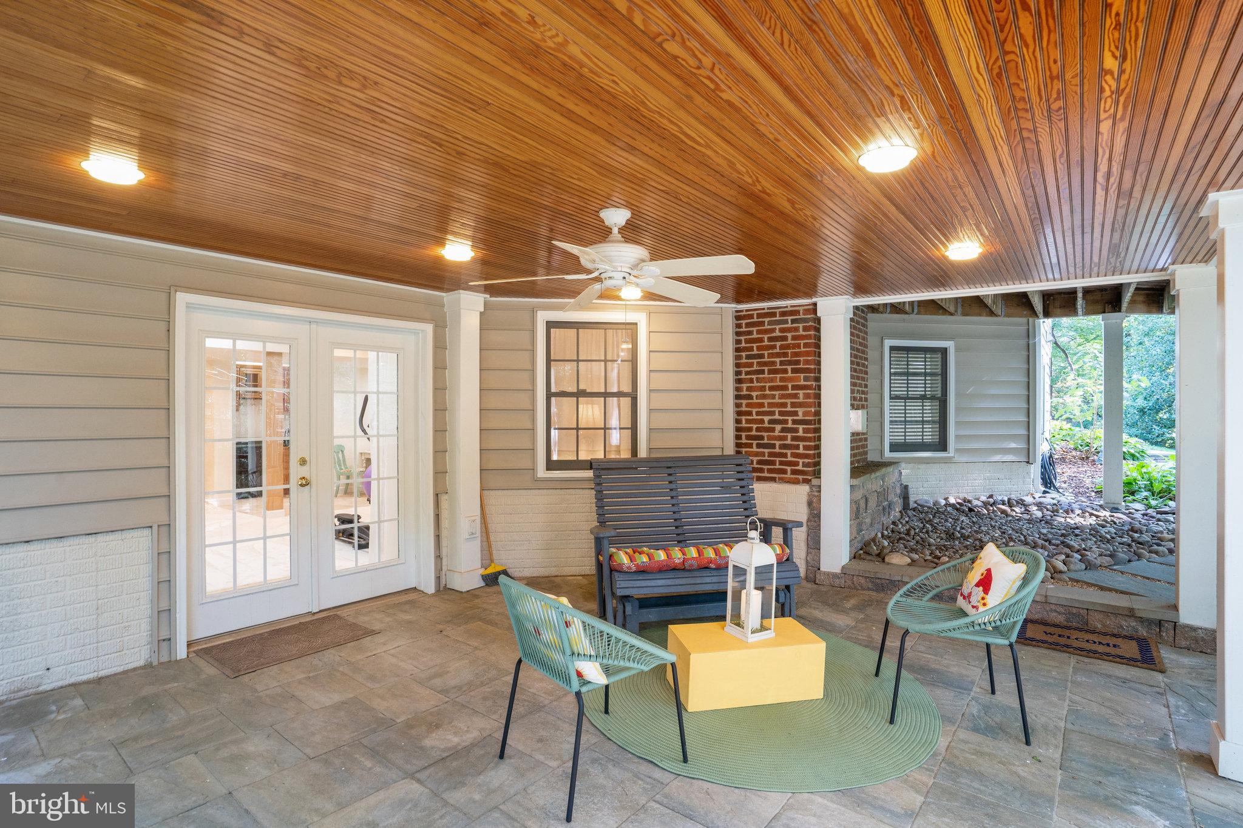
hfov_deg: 93.3
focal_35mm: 17
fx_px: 587
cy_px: 414
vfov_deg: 70.4
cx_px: 622
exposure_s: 1/10
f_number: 8
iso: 1250
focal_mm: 17
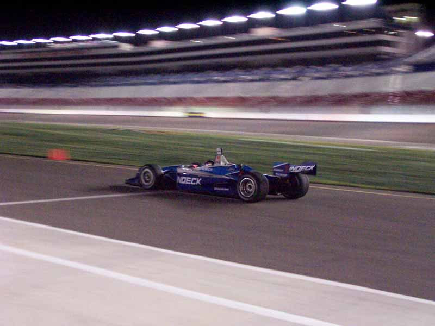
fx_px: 741
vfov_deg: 24.8
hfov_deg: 32.7
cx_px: 218
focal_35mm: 59
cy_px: 163
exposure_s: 1/60
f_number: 3.2
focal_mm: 9.8
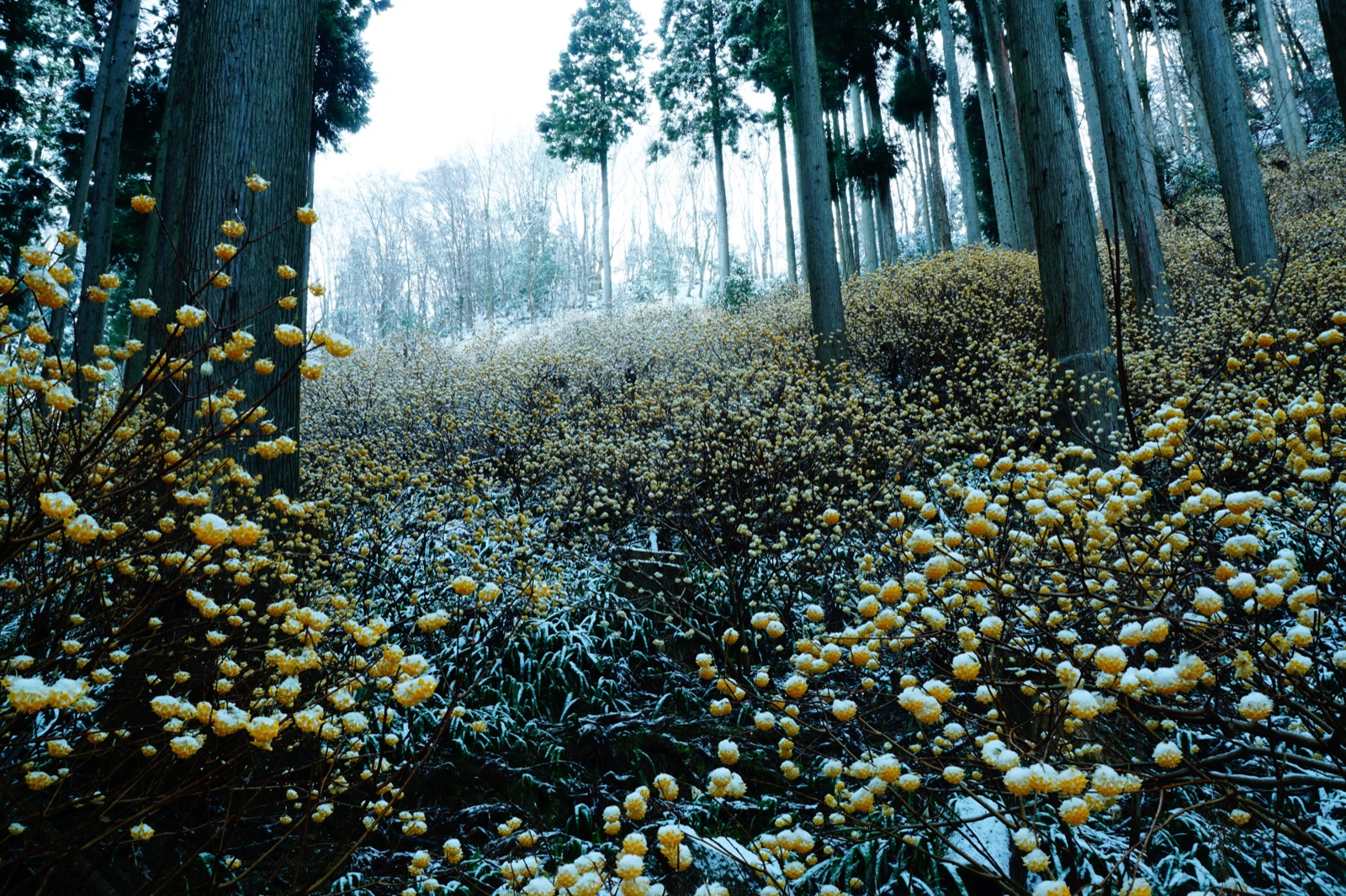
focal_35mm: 30
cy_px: 448
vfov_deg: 43.6
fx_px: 1121
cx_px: 673
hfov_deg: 61.9
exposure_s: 3.2
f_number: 16
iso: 100
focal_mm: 20
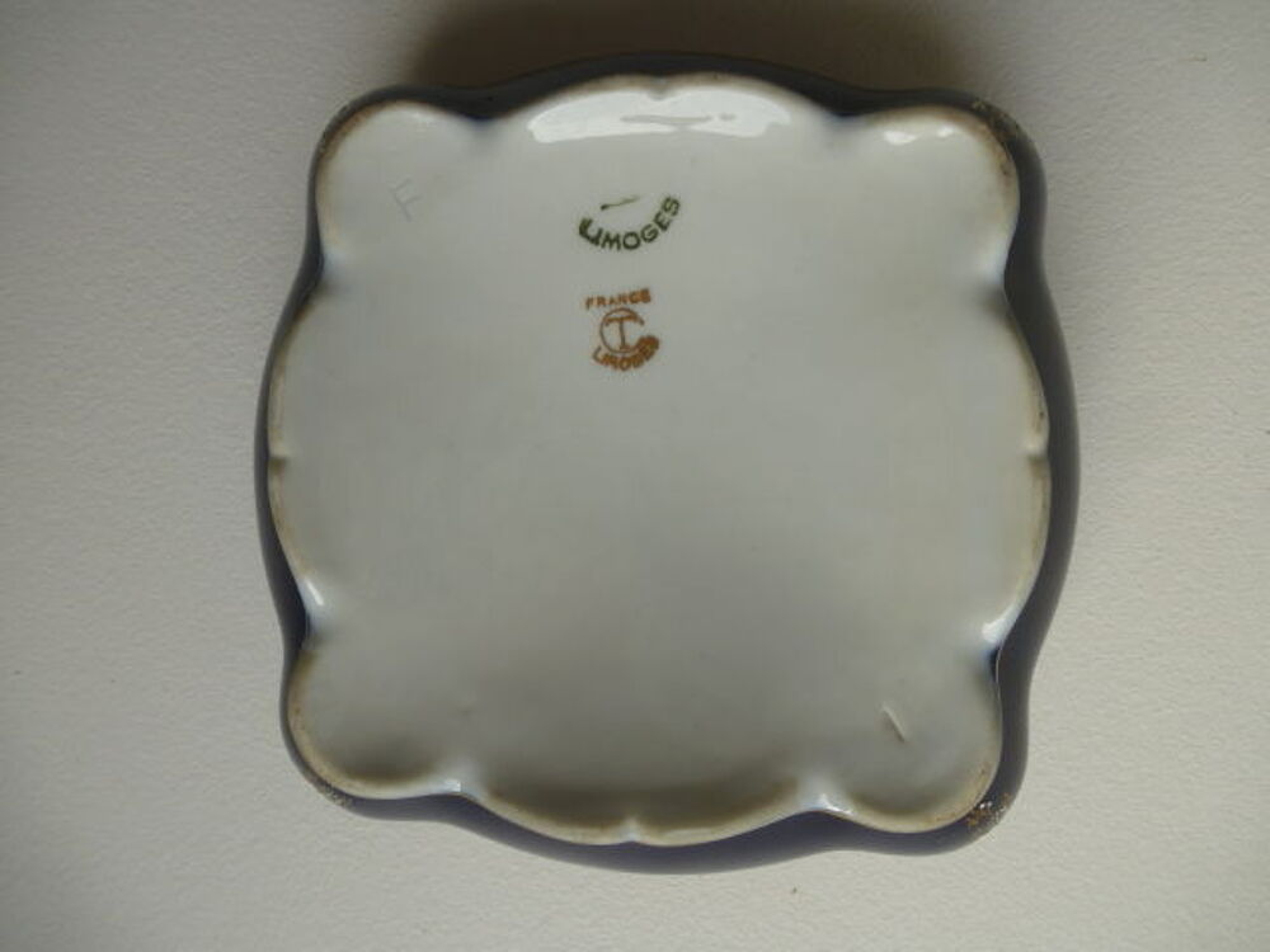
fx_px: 881
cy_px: 476
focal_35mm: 24
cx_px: 635
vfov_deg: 56.8
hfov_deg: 71.6
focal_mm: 4.3
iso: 100
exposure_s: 1/125
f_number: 3.3
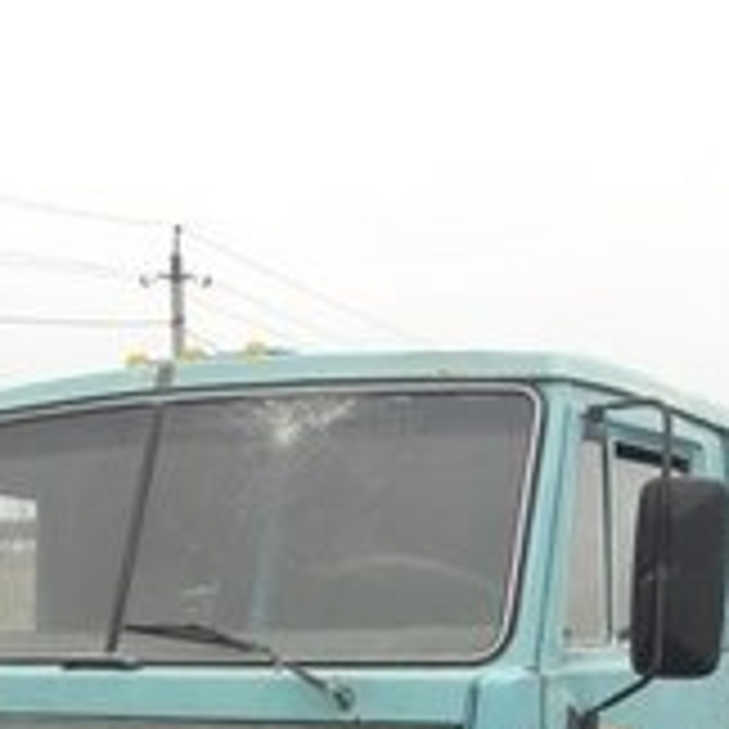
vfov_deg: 20.6
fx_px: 1811
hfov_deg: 22.7
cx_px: 297
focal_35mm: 76
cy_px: 976
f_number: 1.9
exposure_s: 1/268
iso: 40
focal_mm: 3.7
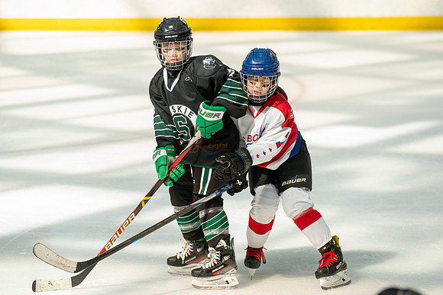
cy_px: 134
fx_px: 2133
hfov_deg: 11.9
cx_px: 184
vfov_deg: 7.9
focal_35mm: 173
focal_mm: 148
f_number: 3.5
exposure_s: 1/3200
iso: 1600
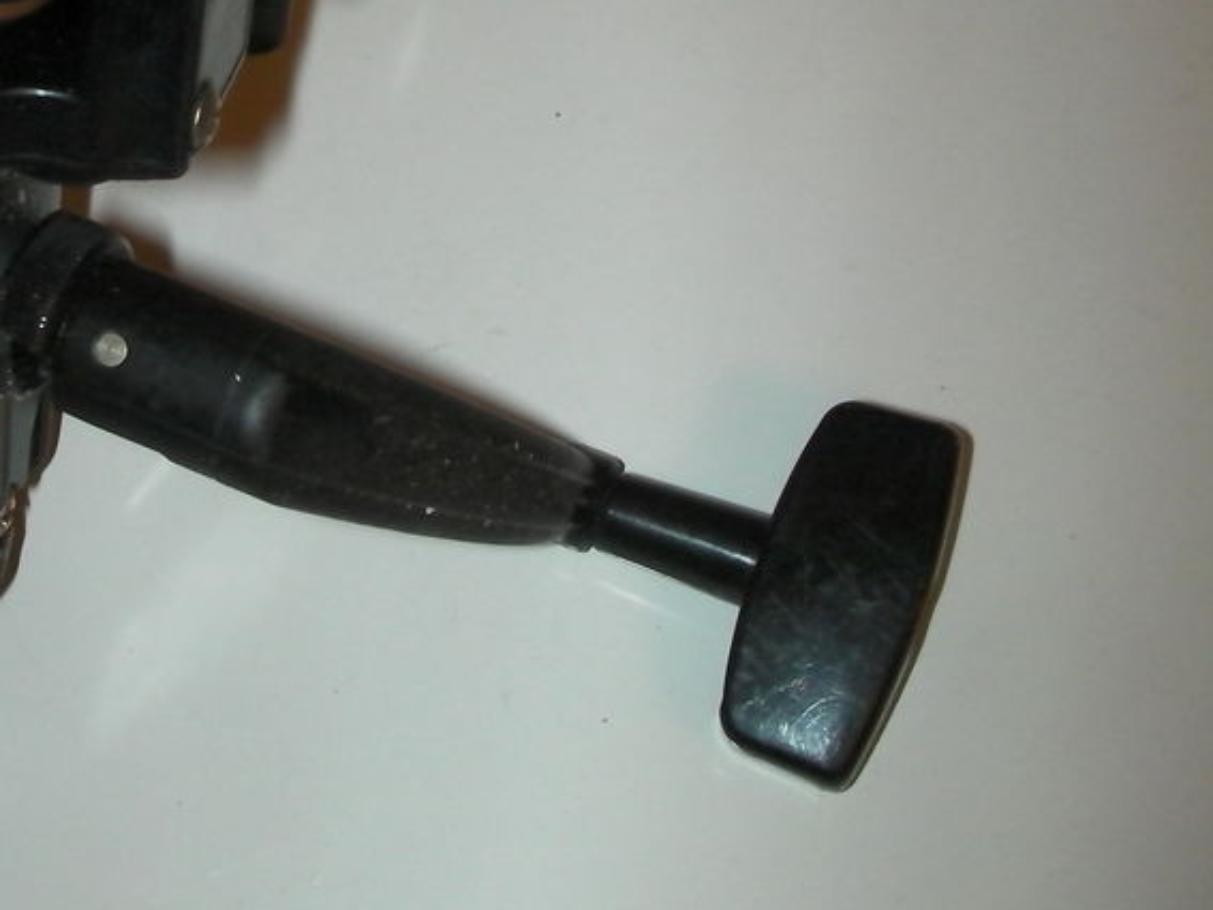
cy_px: 161
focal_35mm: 67
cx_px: 145
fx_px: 2347
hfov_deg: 28.0
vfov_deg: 21.6
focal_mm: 6.3
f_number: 5.6
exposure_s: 1/30
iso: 200
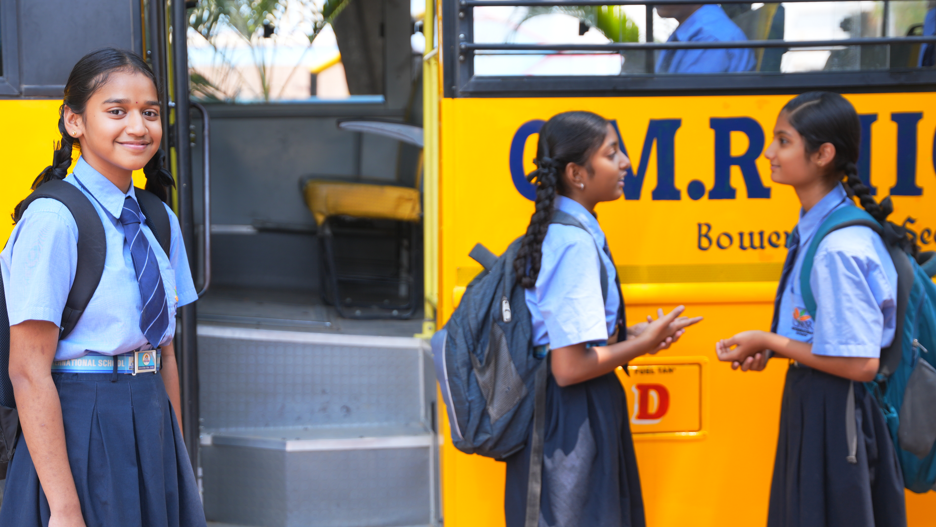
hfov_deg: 31.1
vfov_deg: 17.8
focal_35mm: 68
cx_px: 405
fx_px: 1679
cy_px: 335
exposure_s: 1/400
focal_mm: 51.5
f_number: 2.8
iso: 160
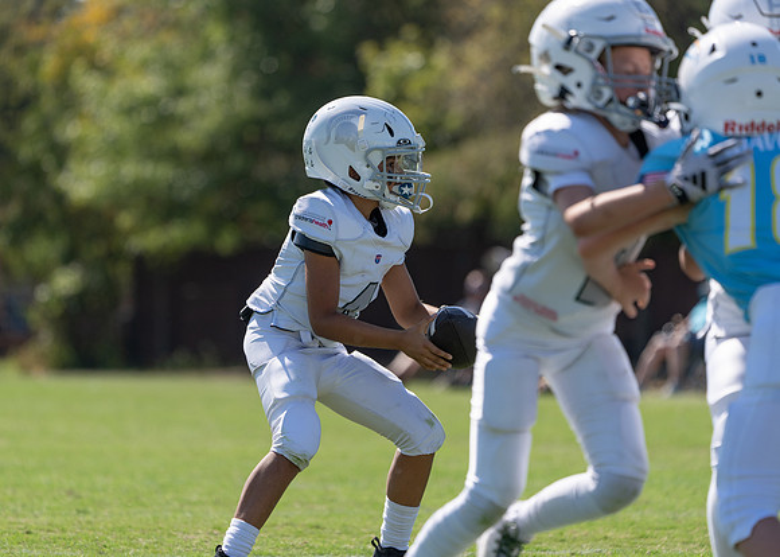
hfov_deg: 5.7
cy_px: 278
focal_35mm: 351
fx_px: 7773
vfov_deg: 4.1
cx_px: 361
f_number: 5.6
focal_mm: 327
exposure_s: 1/1000
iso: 160
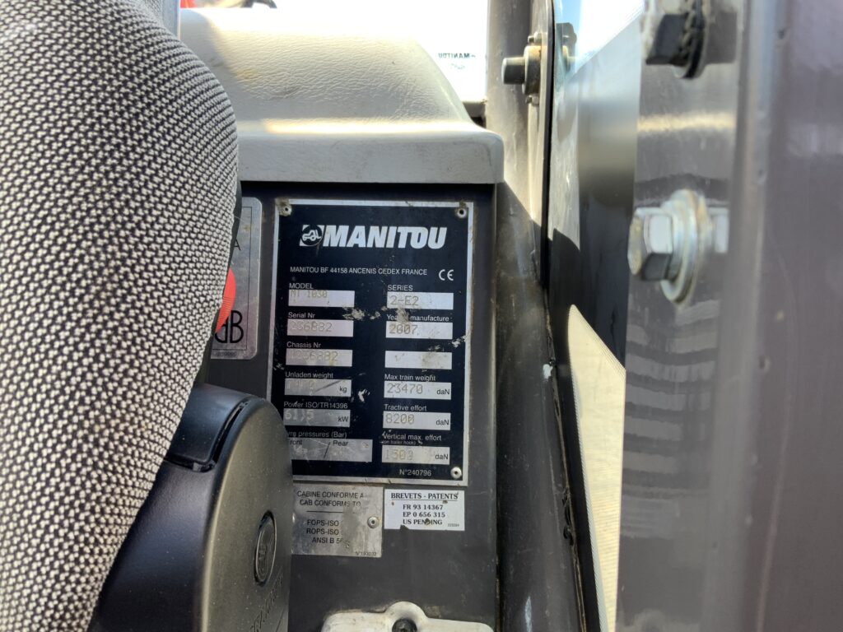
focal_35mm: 29
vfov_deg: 48.2
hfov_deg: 61.7
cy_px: 316
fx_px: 706
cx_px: 422
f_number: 1.8
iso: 32
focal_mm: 3
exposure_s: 1/122
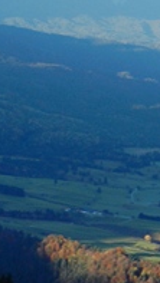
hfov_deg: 5.7
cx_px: 42
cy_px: 17
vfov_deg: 10.1
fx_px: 1597
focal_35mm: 212
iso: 160
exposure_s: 1/320
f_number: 4.5
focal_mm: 10.9
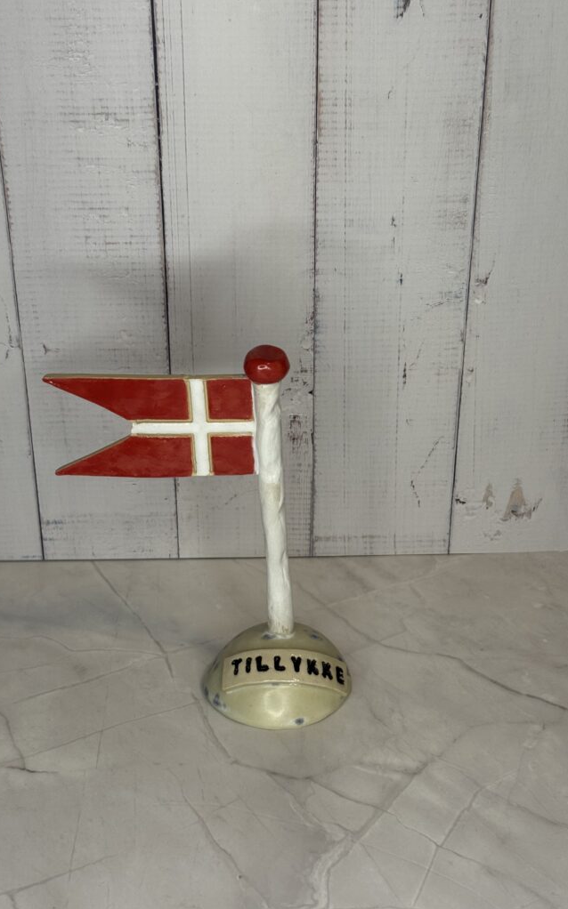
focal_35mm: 51
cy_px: 454
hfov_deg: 25.3
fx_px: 1264
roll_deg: +0.2
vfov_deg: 39.6
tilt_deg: -23.3
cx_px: 261
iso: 80
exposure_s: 1/119
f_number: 1.78
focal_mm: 6.76
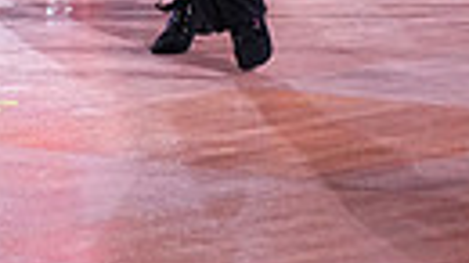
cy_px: -315
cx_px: -552
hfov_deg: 6.4
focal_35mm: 327
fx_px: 4065
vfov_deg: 3.7
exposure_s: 1/320
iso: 5000
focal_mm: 70
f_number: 5
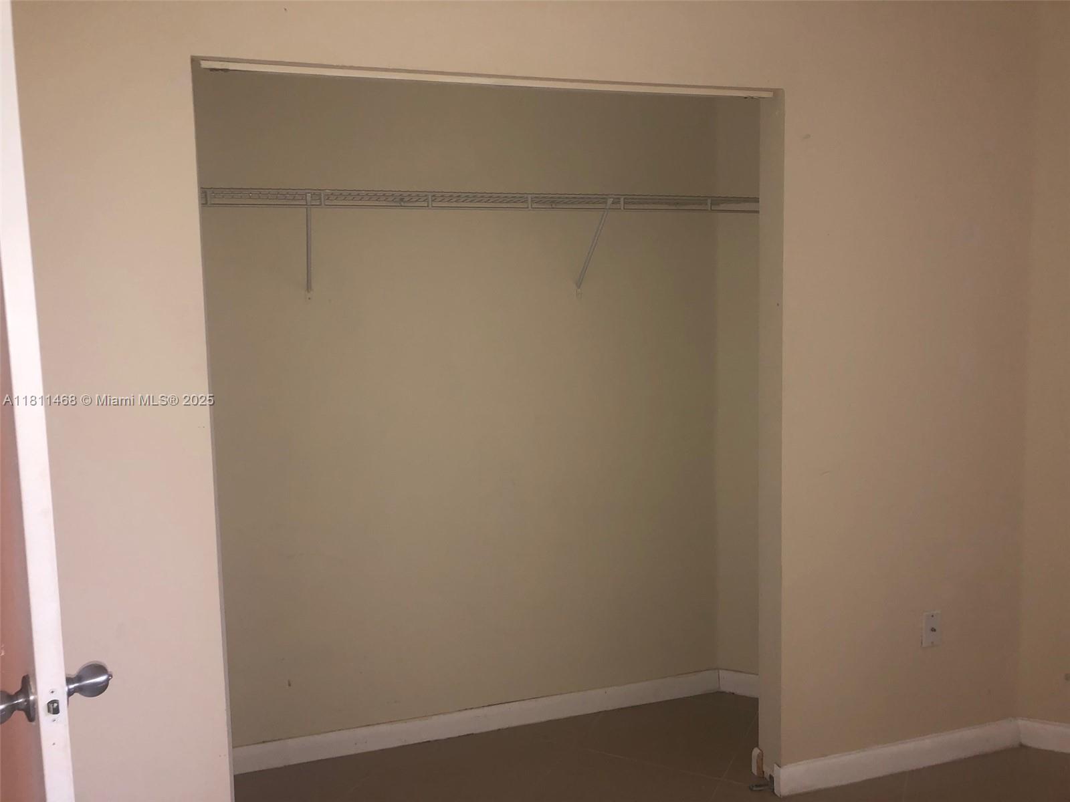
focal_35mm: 28
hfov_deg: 63.4
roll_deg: +1.3
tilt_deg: -5.6
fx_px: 865
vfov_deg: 49.7
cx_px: 535
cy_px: 401
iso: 50
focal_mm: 3.99
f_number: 1.8
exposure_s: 1/12
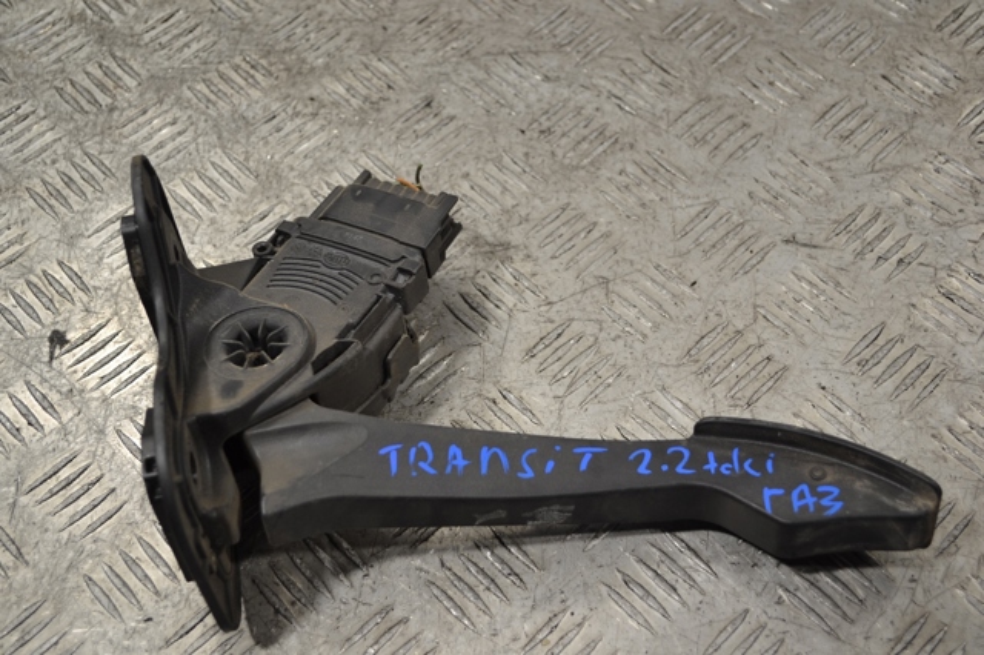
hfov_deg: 41.1
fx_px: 1311
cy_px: 328
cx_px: 492
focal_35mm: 48
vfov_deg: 28.0
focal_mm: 32
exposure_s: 1/30
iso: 125
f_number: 4.8
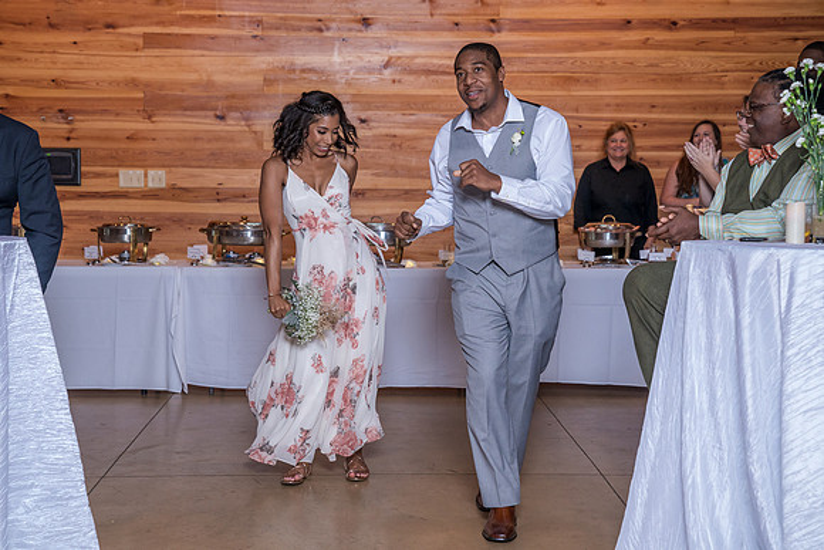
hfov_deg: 30.7
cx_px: 412
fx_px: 1502
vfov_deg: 20.7
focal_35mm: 66
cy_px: 249
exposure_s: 1/200
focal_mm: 60
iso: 2000
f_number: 4
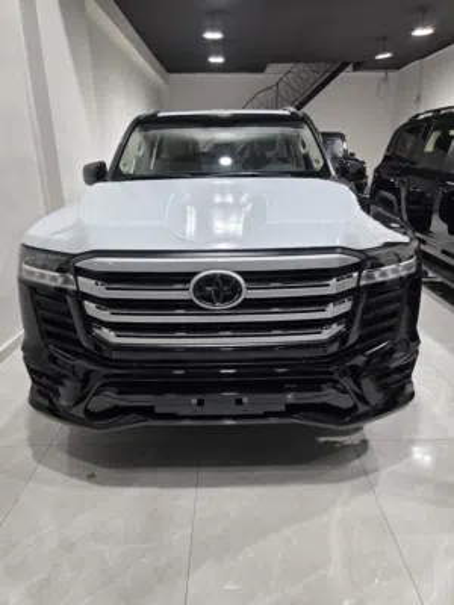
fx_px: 402
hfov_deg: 58.9
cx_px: 227
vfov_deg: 73.9
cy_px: 302
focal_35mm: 23
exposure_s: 1/180
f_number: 1.7
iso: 100
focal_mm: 6.3
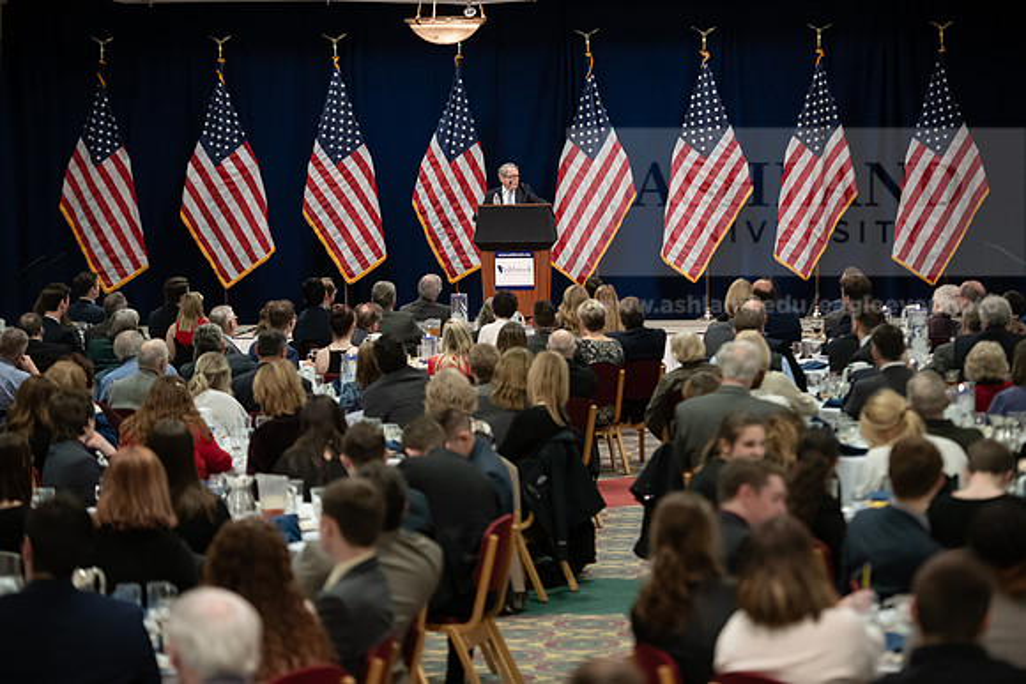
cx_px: 513
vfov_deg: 11.8
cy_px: 342
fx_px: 3307
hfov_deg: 17.6
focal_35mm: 116
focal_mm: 116
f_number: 3.2
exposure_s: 1/200
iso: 2000
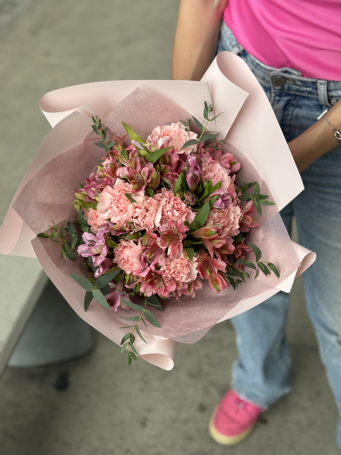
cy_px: 228
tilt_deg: -43.1
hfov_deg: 30.3
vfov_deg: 39.7
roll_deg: -1.0
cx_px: 170
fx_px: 630
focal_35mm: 48
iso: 64
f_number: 1.78
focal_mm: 6.76
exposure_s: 1/415
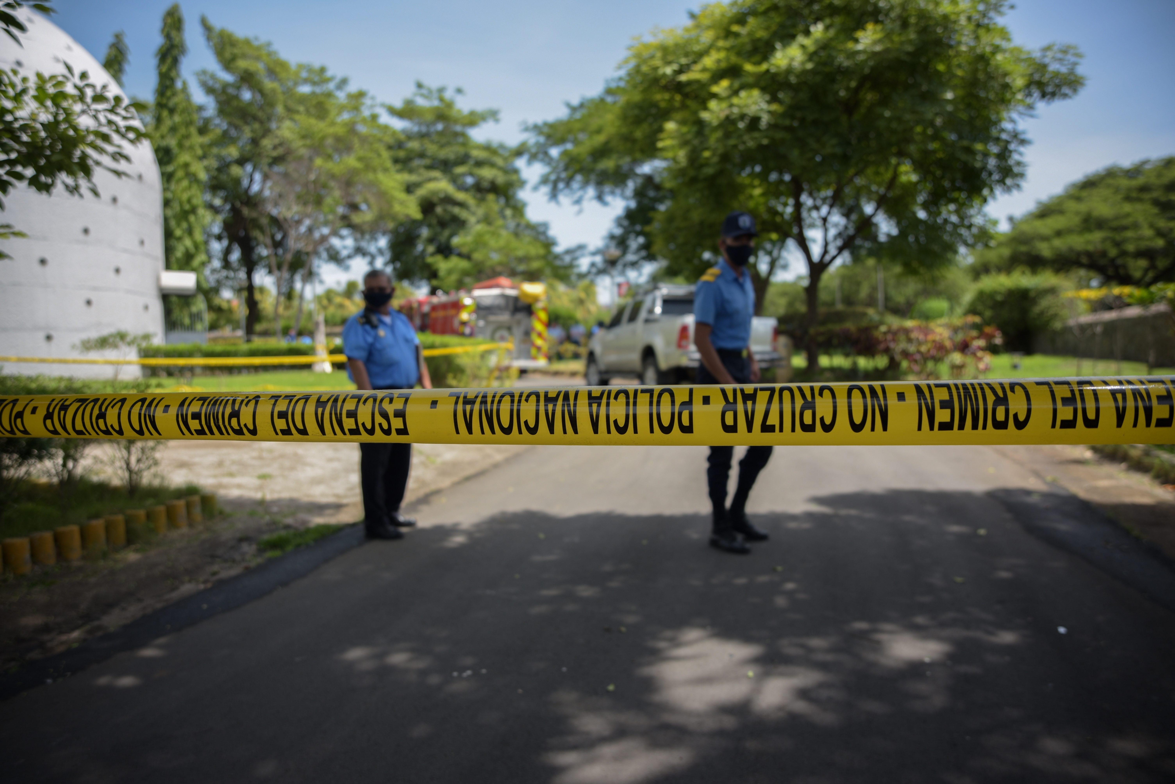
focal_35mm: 24
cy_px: 392
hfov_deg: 73.7
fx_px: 784
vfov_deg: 53.2
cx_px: 588
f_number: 2.8
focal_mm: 24
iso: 100
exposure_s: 1/800
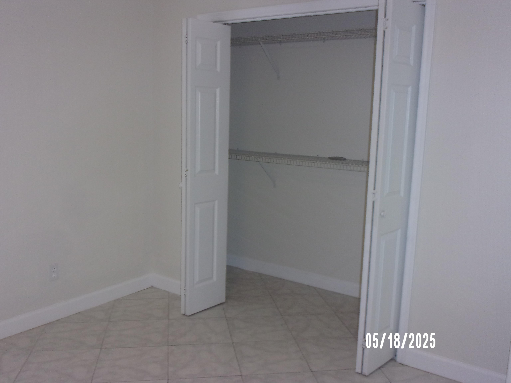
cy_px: 192
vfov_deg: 39.7
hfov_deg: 51.4
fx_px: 531
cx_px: 256
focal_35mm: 36
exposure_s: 1/34
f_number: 4.5
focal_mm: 6.4
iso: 250
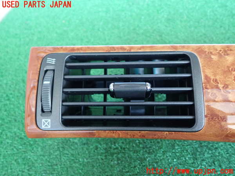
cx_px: 118
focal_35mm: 30
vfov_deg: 46.8
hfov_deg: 60.0
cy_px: 88
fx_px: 204
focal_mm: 5.4
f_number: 2.3
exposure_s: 1/30
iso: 200
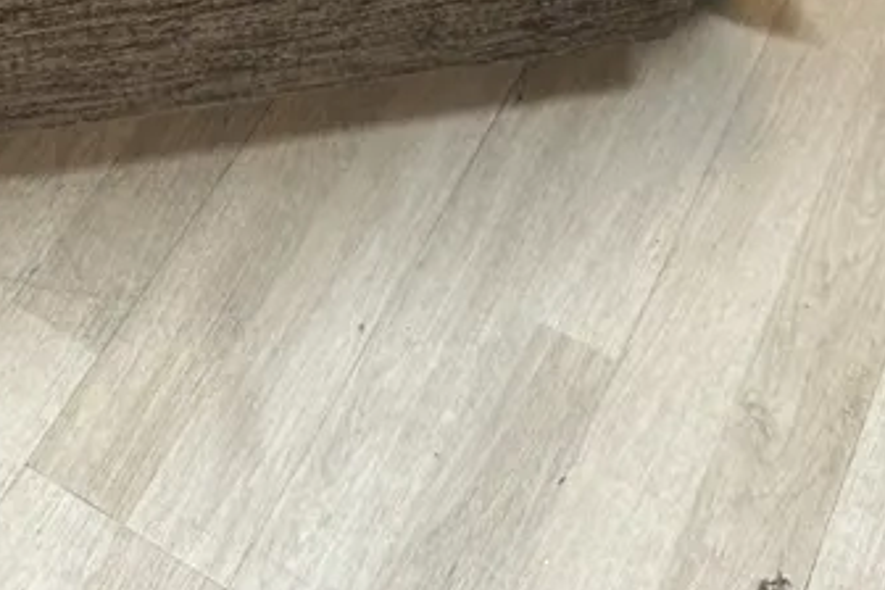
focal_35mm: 76
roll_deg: +1.4
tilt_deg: -33.8
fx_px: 1868
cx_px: 382
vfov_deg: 14.4
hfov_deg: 26.6
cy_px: -648
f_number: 1.78
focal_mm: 6.86
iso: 160
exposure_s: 1/50
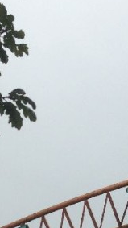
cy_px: 273
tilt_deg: +15.6
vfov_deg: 15.9
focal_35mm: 130
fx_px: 785
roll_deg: -0.3
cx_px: 166
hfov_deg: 9.2
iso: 50
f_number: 2.4
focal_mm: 4.12
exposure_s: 1/1232
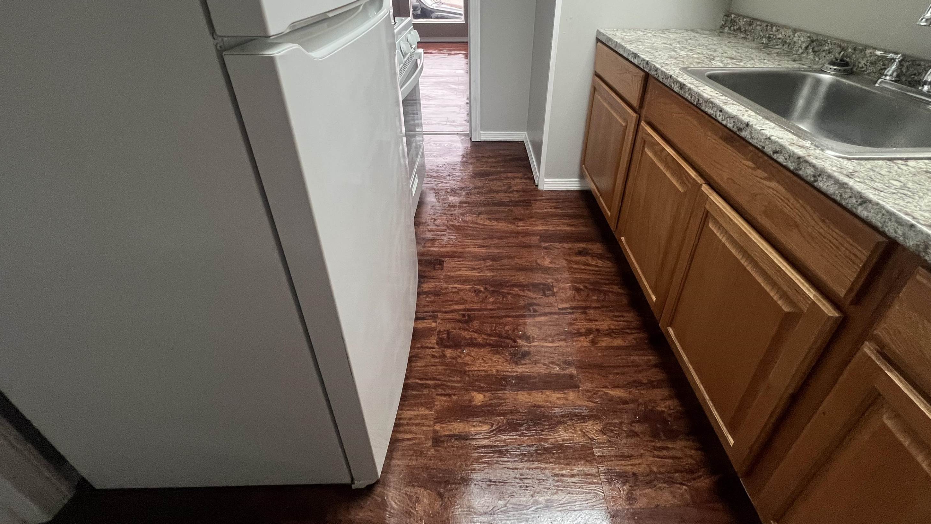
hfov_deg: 102.9
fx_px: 370
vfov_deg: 68.0
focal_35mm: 15
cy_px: 162
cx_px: 491
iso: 200
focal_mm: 1.57
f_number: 1.8
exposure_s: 1/60.2
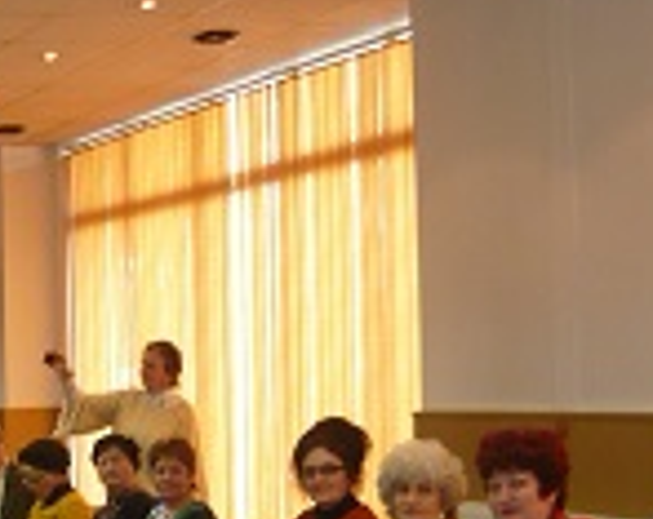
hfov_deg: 20.3
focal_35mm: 90
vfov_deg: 16.8
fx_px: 1736
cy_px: 475
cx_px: -80
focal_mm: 5.5
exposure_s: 1/30
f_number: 2.8
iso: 250
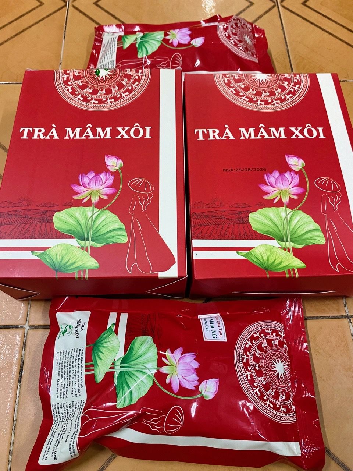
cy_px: 236
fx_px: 354
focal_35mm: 26
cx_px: 176
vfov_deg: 67.3
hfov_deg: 53.1
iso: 320
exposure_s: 1/33
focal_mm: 4.25
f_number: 1.8
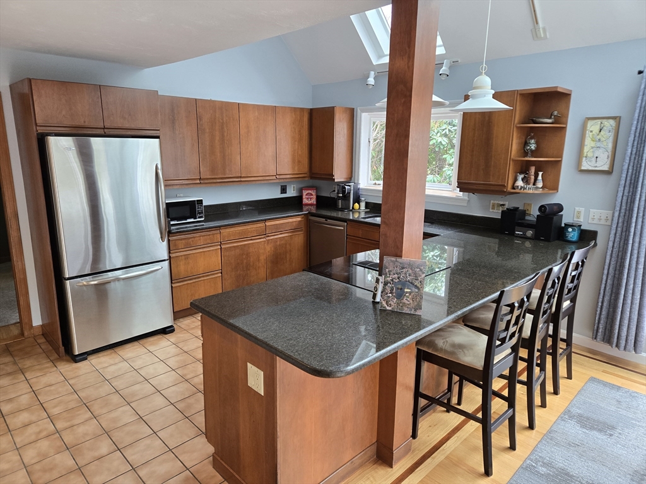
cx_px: 323
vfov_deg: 58.9
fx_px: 429
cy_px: 242
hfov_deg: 73.9
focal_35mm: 23
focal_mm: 5.4
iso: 125
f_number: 1.8
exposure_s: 1/120
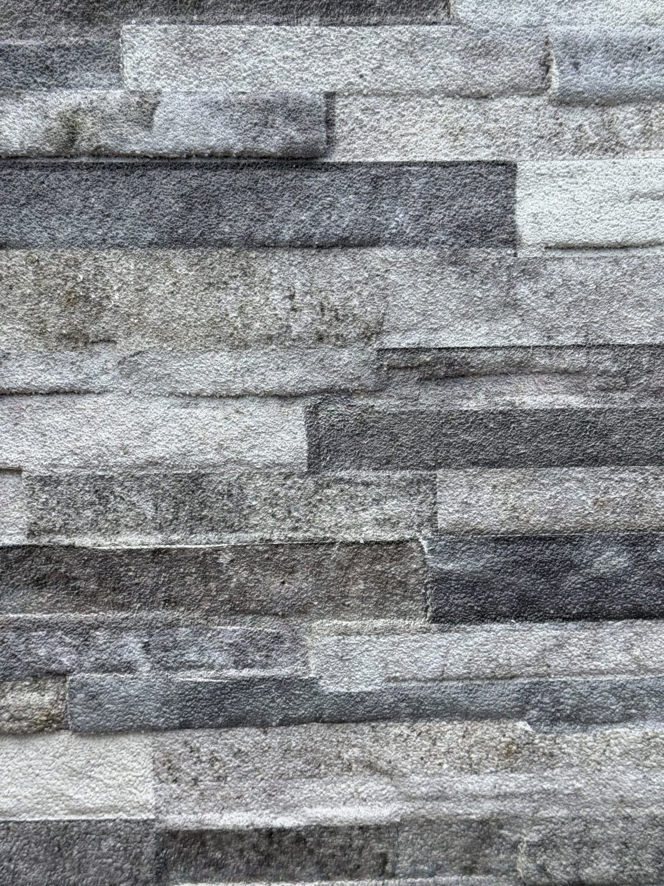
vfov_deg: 39.7
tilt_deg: -6.7
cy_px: 443
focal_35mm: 48
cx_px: 332
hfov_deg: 30.3
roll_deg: +3.5
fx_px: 1228
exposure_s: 1/4098
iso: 64
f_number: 1.78
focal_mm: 6.76
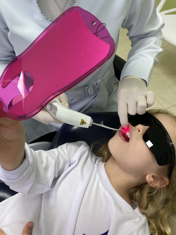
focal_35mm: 26
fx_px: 176
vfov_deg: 67.3
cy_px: 118
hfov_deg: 53.1
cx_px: 88
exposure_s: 1/120
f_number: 1.8
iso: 125
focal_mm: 4.25
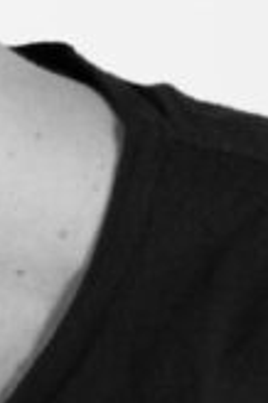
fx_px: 7340
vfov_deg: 3.1
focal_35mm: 656
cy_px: 722
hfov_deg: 2.1
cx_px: -225
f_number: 8
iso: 100
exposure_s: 1/125
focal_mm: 105
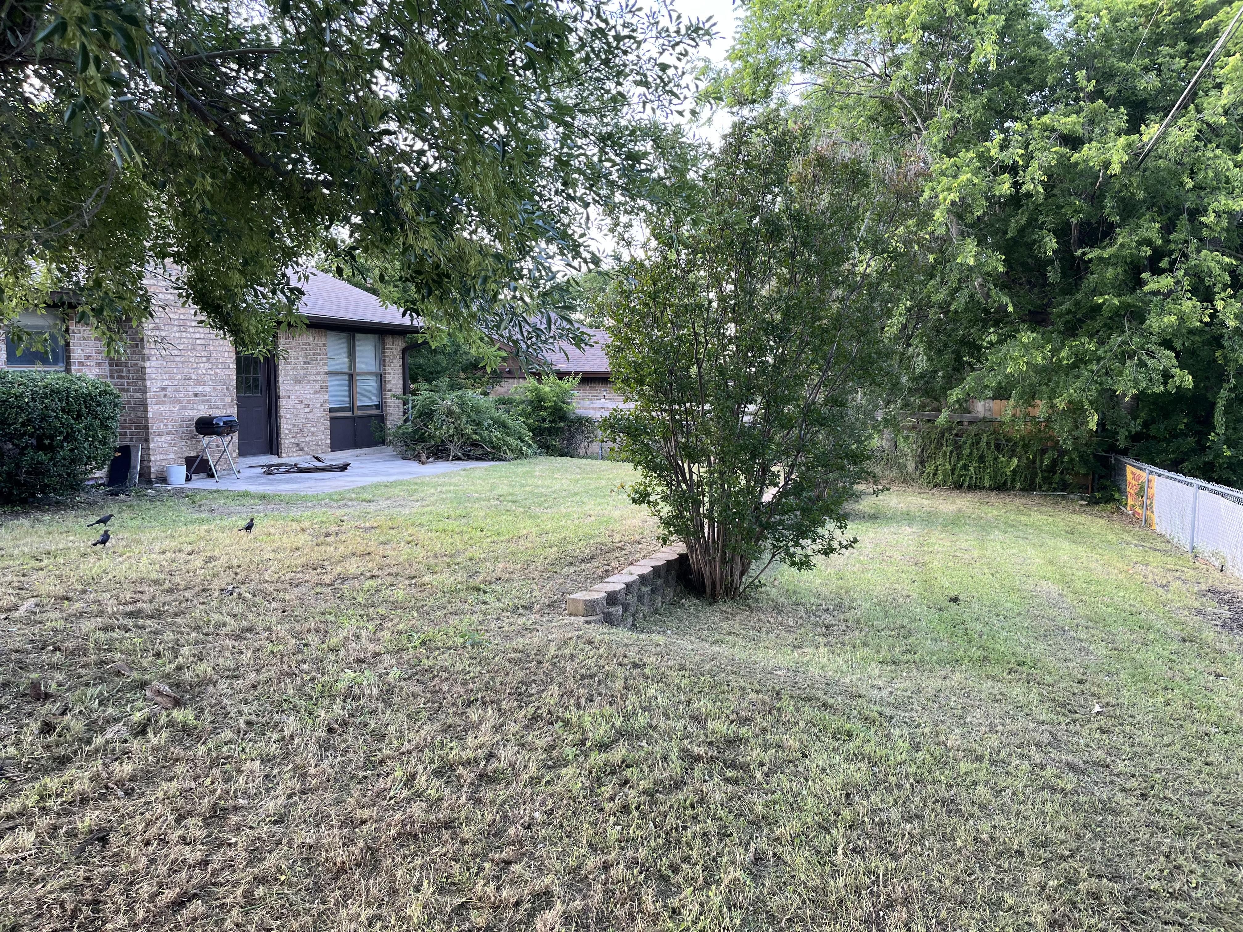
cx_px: 622
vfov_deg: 53.1
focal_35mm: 26
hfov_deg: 67.3
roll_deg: +0.5
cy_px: 466
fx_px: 934
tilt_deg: -7.3
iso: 50
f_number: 1.6
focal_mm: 5.1
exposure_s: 1/129
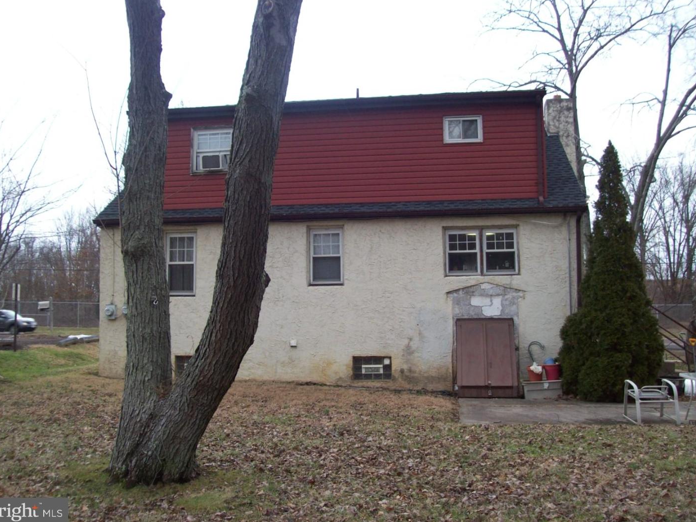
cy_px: 258
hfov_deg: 50.1
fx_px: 744
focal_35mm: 37
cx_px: 339
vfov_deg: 38.7
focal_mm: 6
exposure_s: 1/81.7
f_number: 2.7
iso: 80
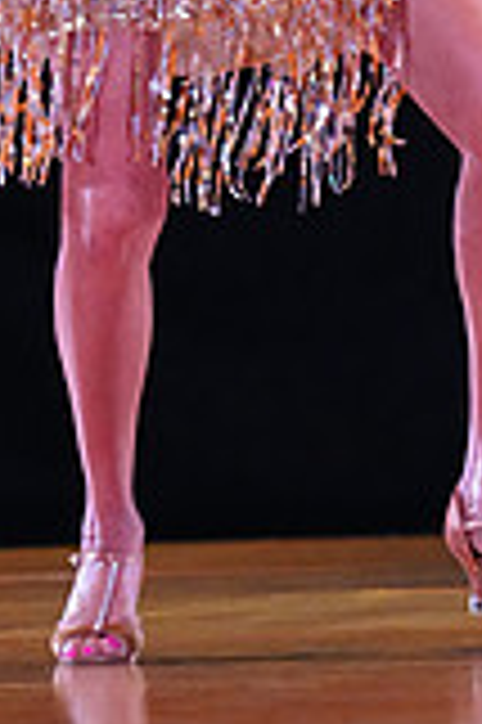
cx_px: 313
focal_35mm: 549
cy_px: -225
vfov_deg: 3.7
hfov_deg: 2.5
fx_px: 11049
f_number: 2.8
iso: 6400
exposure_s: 1/400
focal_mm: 152
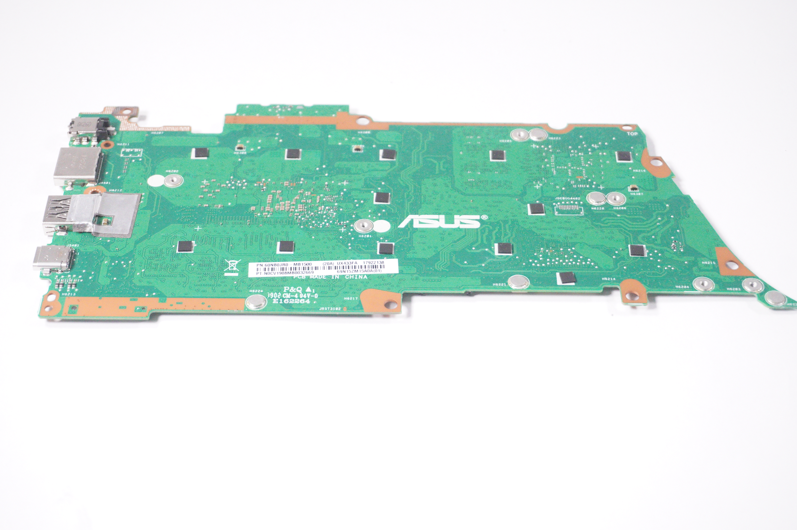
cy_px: 265
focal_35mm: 66
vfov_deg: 20.6
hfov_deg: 30.5
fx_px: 1460
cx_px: 398
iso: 5000
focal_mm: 44
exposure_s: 1/1600
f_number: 5.6
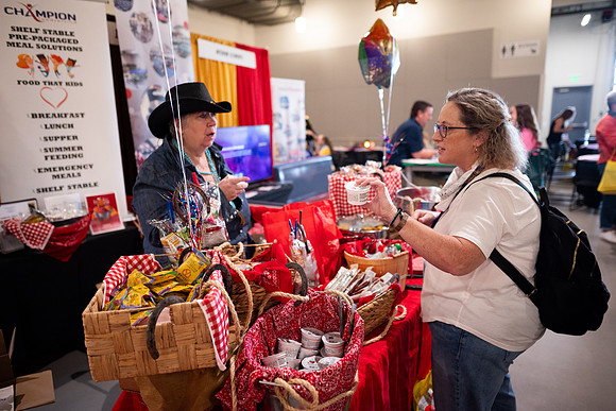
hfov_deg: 73.7
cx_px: 308
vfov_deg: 53.2
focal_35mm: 24
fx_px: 411
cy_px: 206
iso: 1250
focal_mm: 24
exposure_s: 1/200
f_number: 1.8
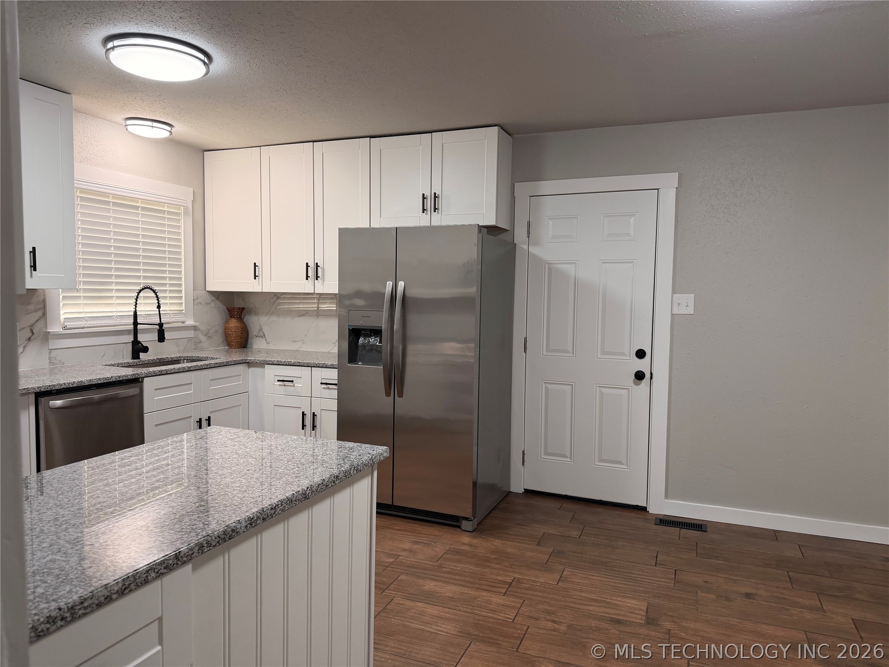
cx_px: 444
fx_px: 616
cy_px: 334
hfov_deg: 71.6
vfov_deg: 56.8
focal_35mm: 24
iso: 160
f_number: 1.78
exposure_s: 1/120
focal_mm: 6.76
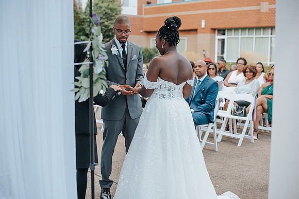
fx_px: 415
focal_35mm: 50
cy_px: 100
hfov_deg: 39.6
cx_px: 150
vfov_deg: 27.0
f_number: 2.5
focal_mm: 50
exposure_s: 1/1000
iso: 200
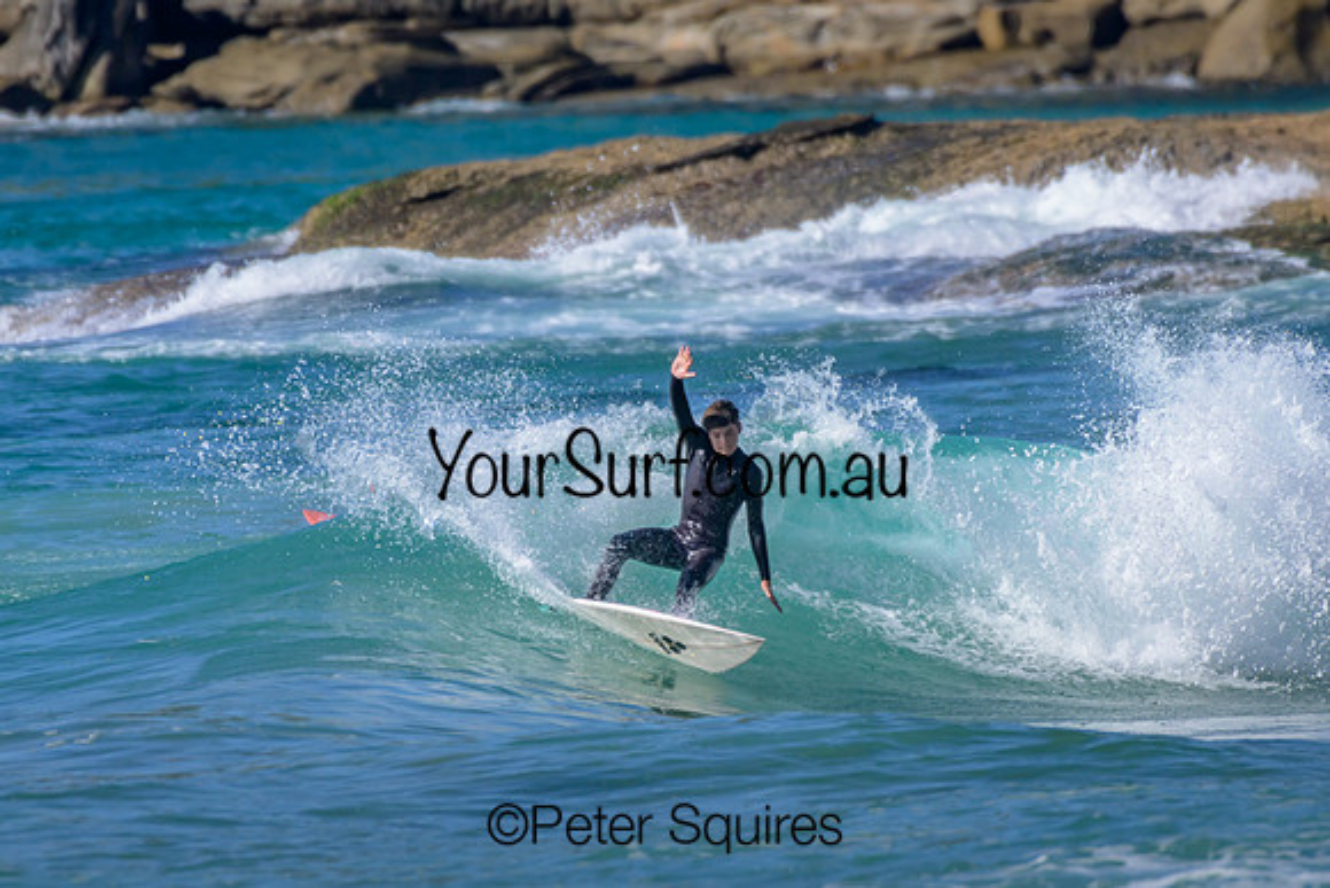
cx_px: 665
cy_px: 444
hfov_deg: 2.2
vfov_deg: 1.4
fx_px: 35104
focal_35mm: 950
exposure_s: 1/2000
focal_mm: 950
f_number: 11
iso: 900
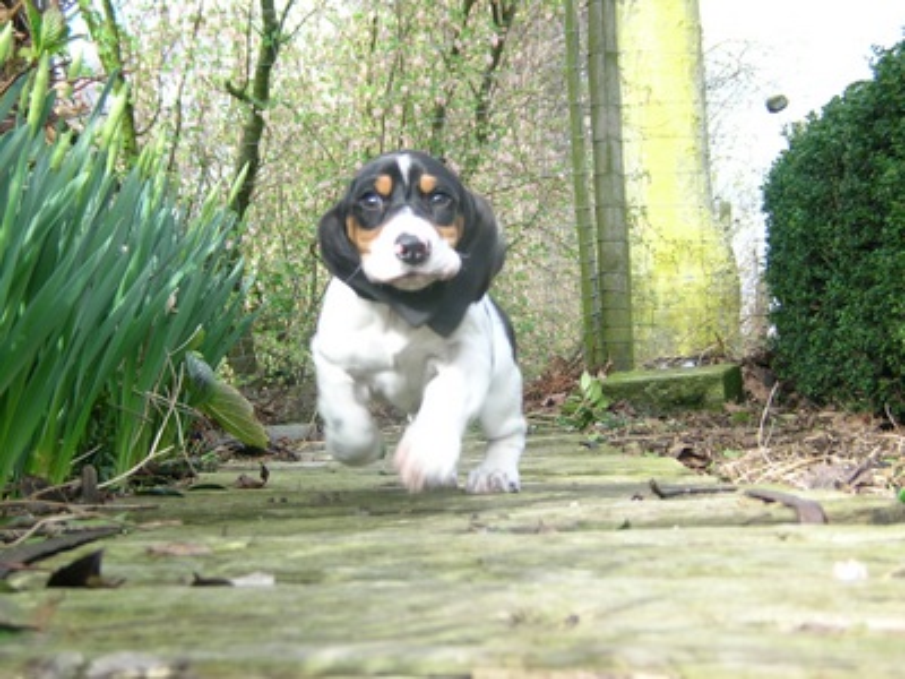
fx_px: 1856
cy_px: 340
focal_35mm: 71
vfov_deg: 20.7
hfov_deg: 27.4
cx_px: 452
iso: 50
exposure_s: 1/123
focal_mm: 11.7
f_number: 3.3
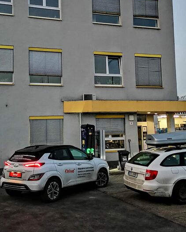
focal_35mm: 41
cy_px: 98
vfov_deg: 44.7
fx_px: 282
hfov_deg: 36.4
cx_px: 79
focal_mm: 5.3
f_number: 1.8
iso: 640
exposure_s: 3
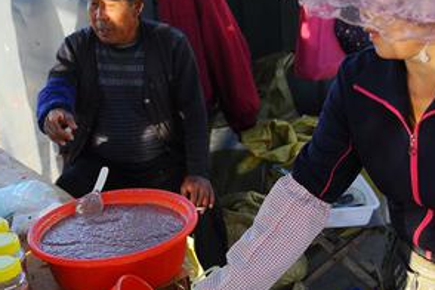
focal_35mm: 61
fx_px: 737
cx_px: 241
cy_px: 247
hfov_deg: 32.9
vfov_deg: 21.9
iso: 200
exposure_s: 1/400
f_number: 2.8
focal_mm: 28
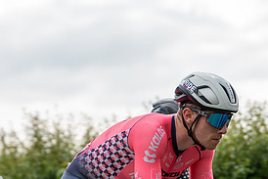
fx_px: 1653
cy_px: 183
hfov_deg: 9.3
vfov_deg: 6.2
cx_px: 82
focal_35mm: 222
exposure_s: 1/1000
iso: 160
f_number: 3.2
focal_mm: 105
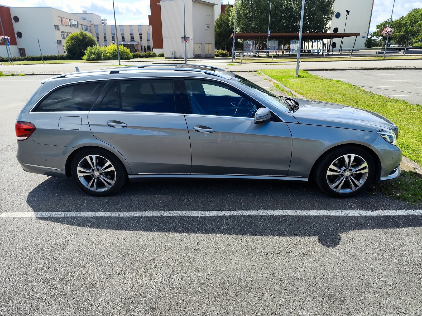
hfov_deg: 73.9
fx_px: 280
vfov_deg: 58.9
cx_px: 211
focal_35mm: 23
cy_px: 158
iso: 50
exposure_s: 1/1057
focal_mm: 6.19
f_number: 1.65
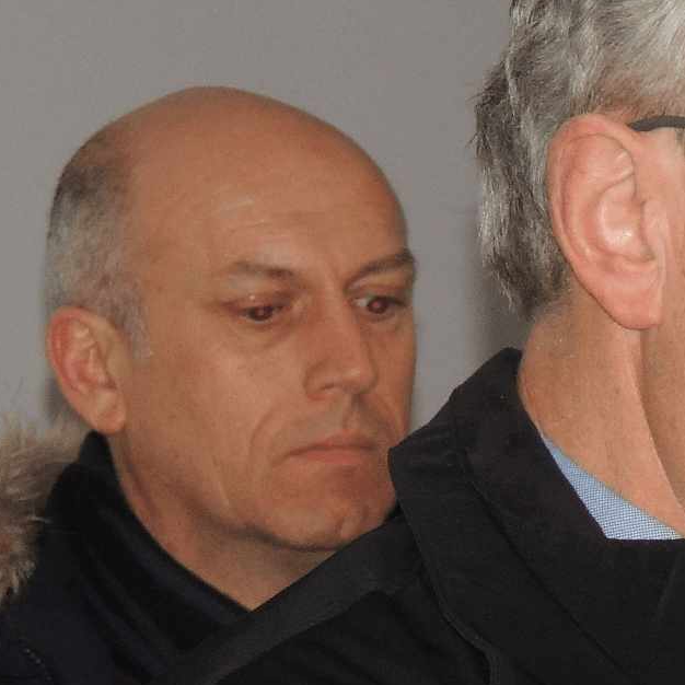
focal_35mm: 433
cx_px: 798
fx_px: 9694
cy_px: 451
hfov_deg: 4.0
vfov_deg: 4.0
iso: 450
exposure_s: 1/60
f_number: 4.3
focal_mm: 24
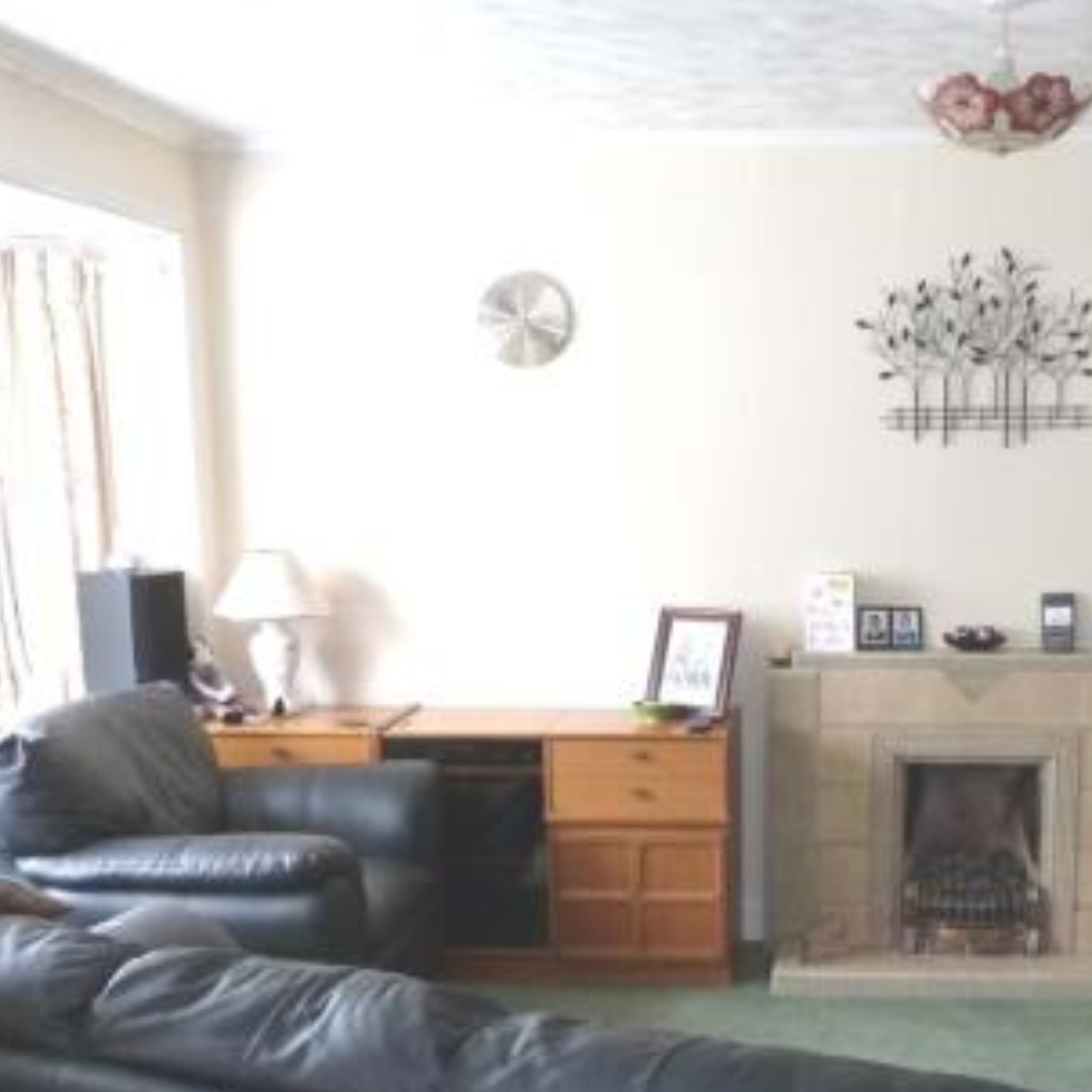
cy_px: 747
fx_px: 1642
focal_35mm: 46
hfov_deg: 36.3
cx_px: 747
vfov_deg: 36.3
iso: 320
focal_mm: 4.4
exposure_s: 1/30
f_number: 3.3
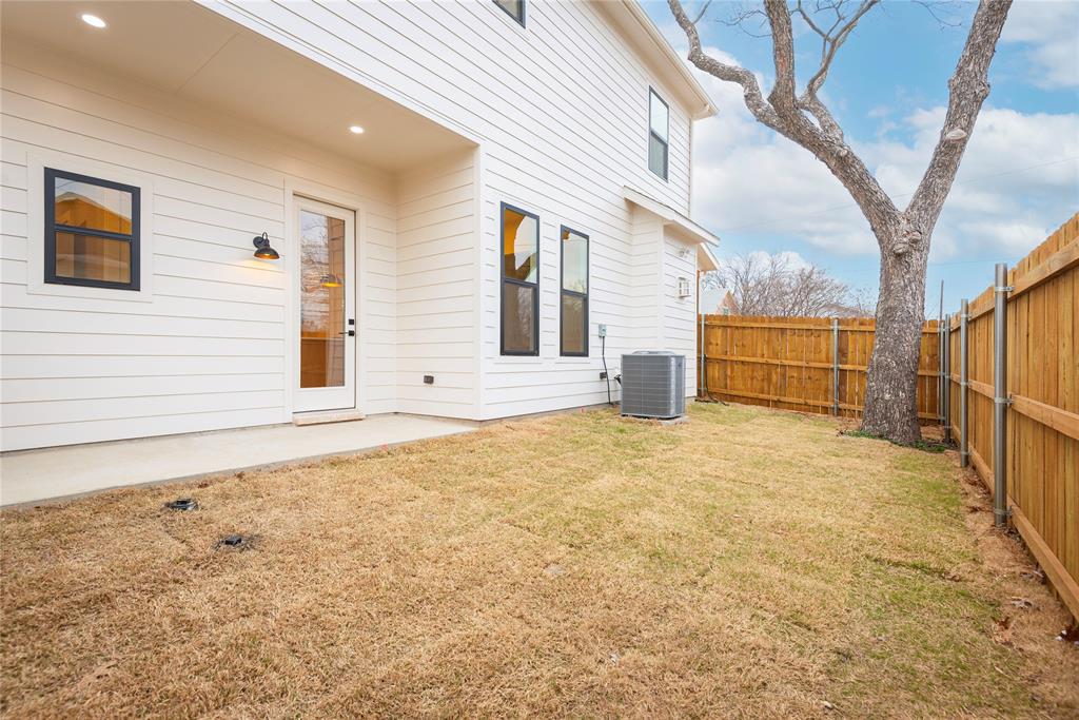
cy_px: 360
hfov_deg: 96.7
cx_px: 540
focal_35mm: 16
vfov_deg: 73.8
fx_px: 480
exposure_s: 1/15
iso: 100
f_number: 7.1
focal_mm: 16
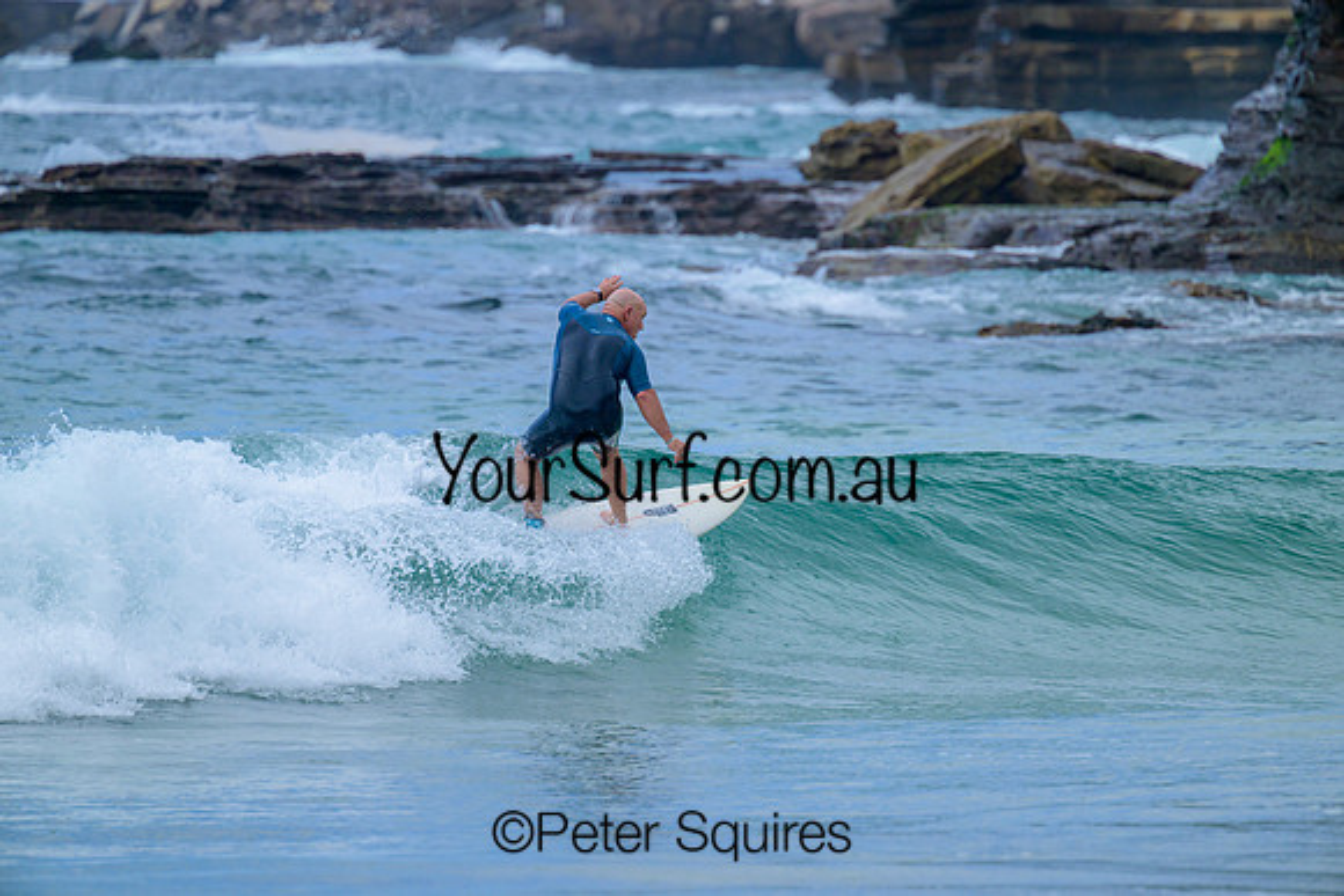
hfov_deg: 3.7
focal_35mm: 560
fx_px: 20911
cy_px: 448
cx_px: 672
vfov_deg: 2.5
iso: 360
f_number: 8
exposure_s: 1/2000
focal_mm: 560
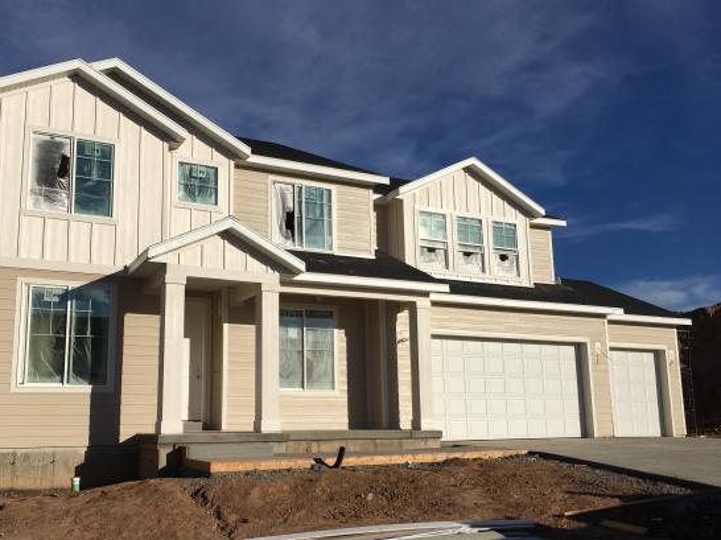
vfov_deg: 41.7
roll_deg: +1.0
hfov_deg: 53.8
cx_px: 314
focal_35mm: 34
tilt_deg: +9.2
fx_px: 708
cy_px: 306
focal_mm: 4.15
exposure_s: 1/4808
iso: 25
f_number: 2.2
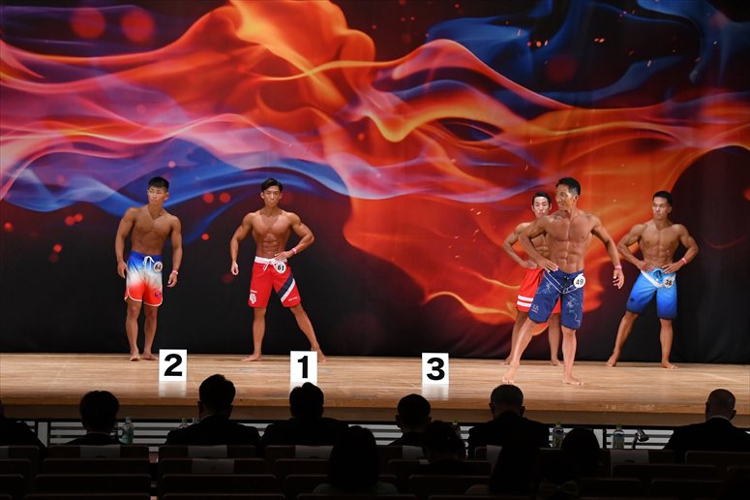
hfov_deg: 16.7
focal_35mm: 123
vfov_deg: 11.1
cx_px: 375
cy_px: 250
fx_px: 2561
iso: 3200
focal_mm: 82
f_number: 5.6
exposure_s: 1/400
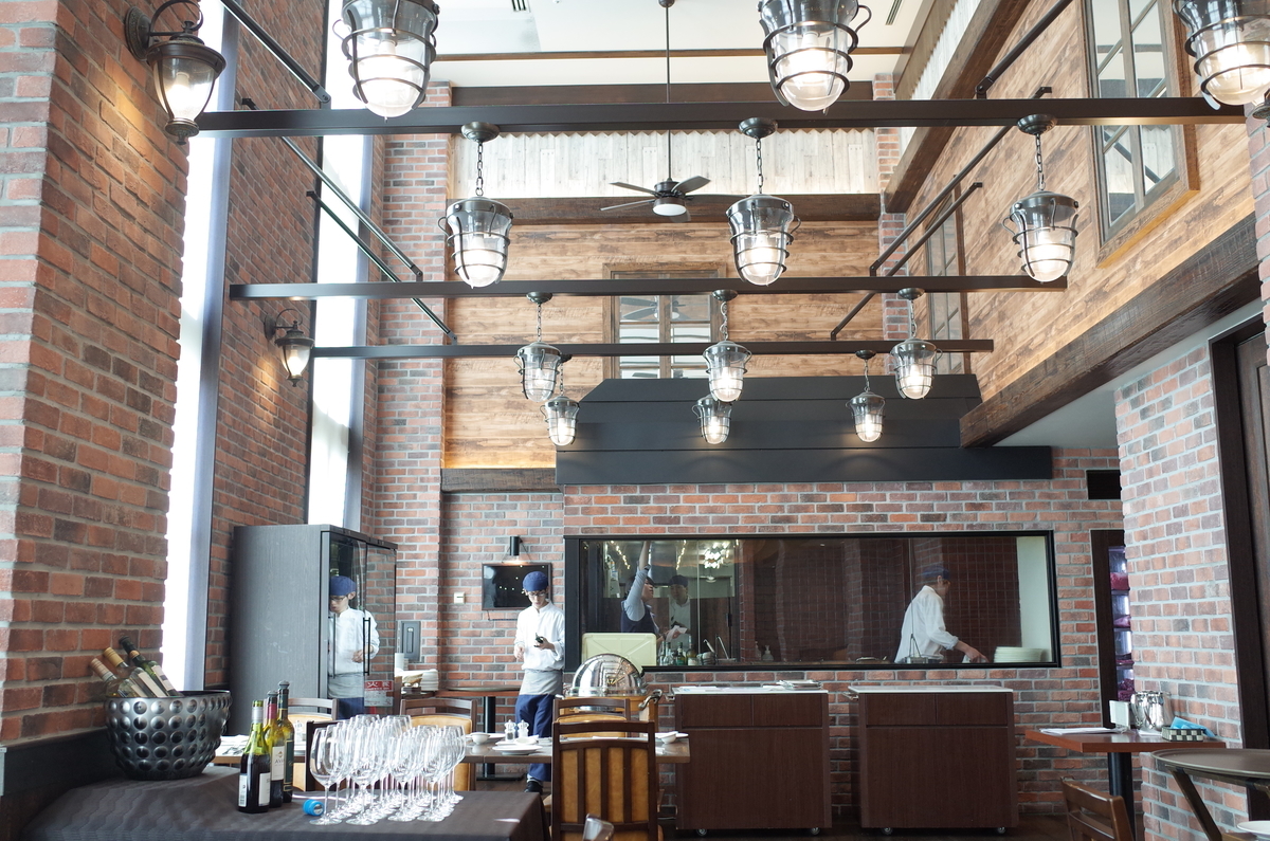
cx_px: 635
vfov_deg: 37.7
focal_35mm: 35
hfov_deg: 54.5
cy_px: 420
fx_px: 1232
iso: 400
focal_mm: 18.3
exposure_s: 1/160
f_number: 2.8
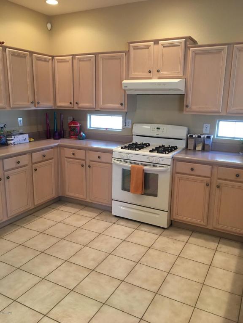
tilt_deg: -13.1
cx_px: 122
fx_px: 271
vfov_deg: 61.7
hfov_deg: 48.2
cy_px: 162
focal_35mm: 29
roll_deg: -1.7
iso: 50
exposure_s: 1/15
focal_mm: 4.15
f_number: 2.2
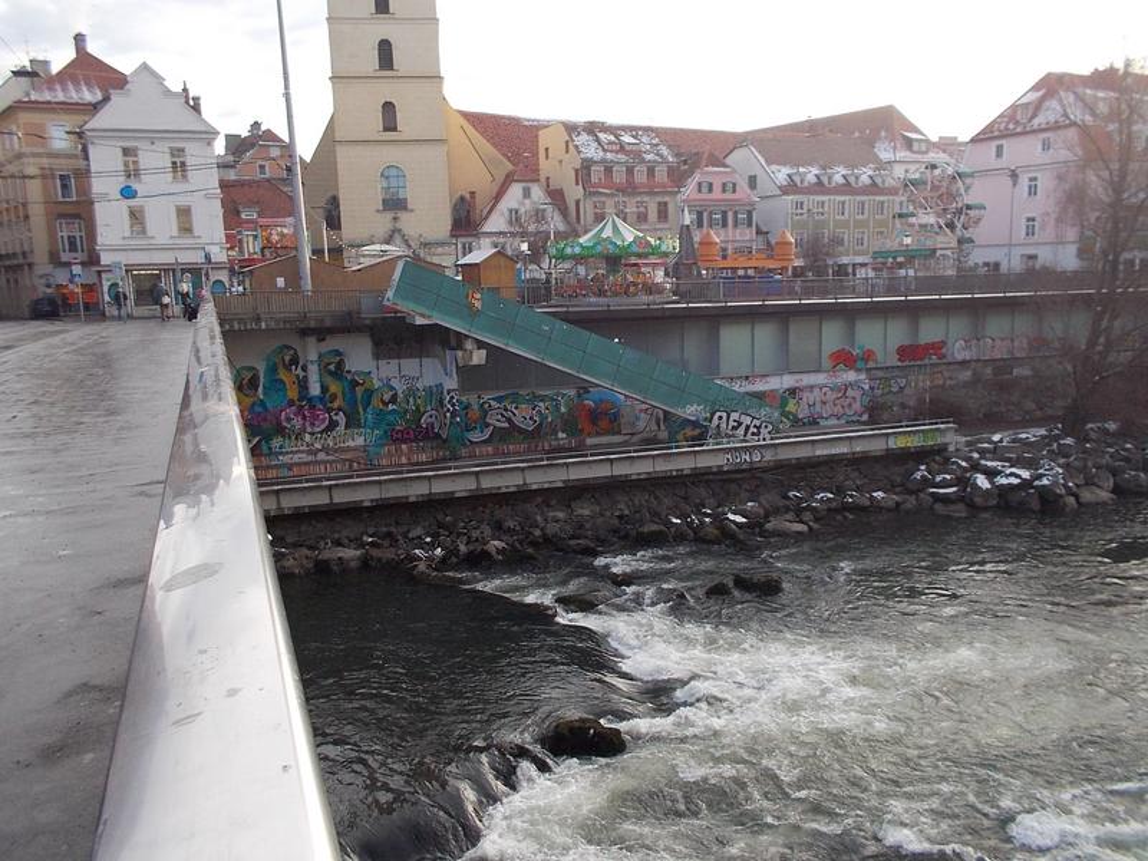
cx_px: 574
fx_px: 962
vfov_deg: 48.2
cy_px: 430
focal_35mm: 29
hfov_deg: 61.7
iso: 125
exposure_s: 1/250
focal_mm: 4.1
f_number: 3.3
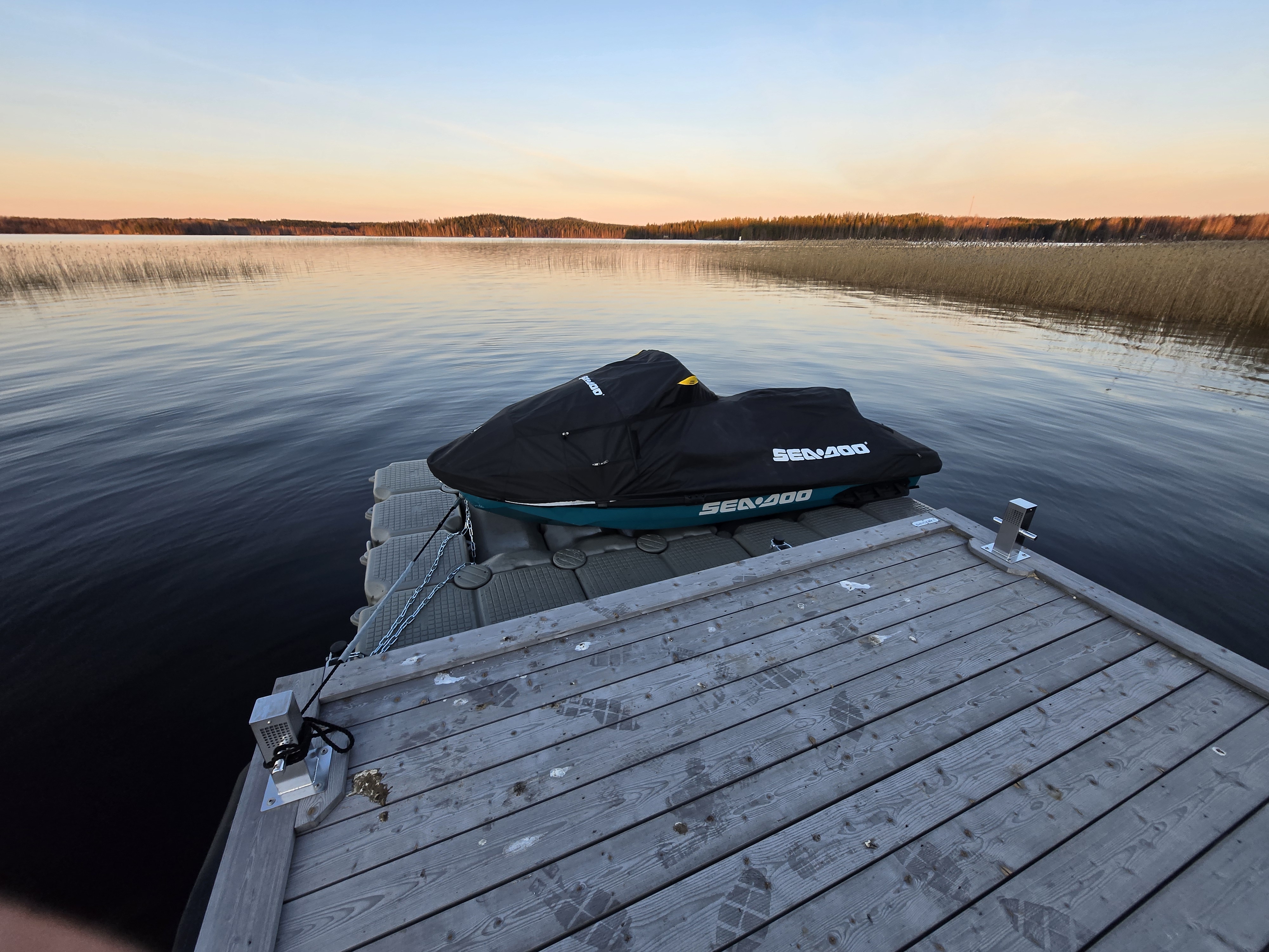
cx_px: 634
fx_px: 477
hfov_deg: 106.2
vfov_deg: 89.9
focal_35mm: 13
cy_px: 476
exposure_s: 1/100
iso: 40
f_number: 2.2
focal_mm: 1.7
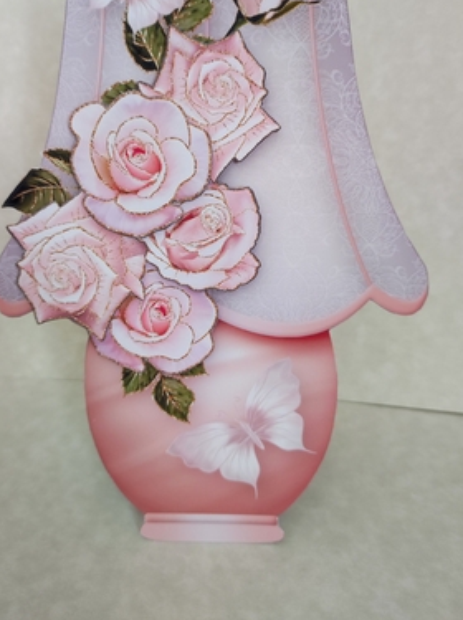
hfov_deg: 46.7
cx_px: 218
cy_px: 265
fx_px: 537
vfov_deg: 59.8
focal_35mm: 30
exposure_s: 1/33
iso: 934
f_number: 1.79
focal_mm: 4.7
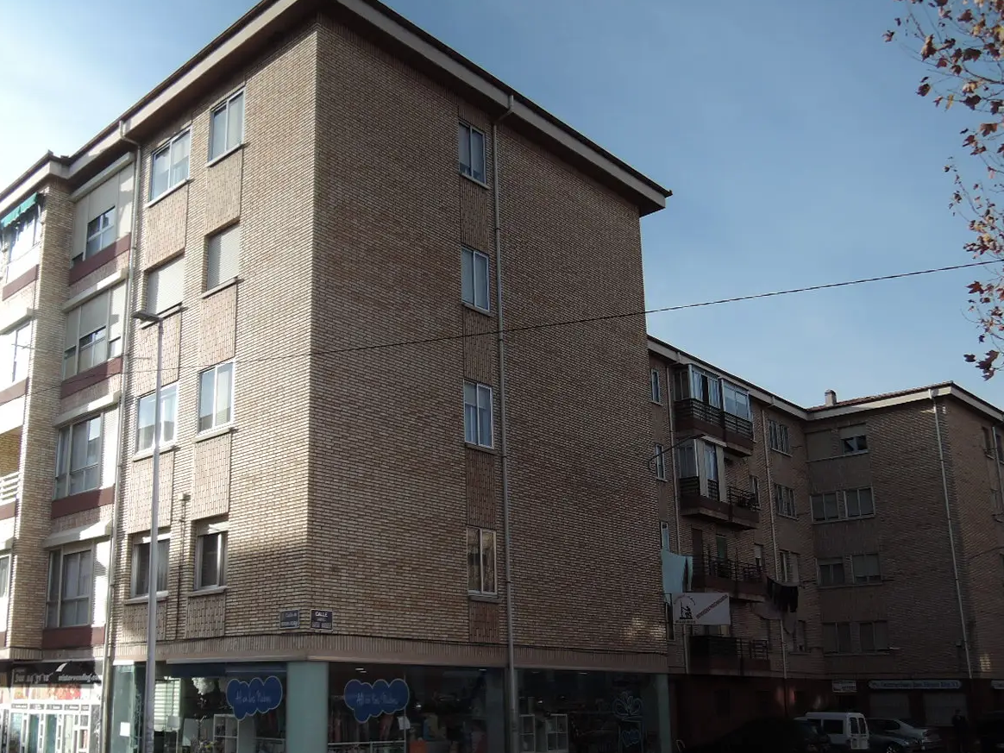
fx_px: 957
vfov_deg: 42.6
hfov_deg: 54.4
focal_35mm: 33
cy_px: 468
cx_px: 348
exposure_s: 1/160
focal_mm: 5.1
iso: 80
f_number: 2.8
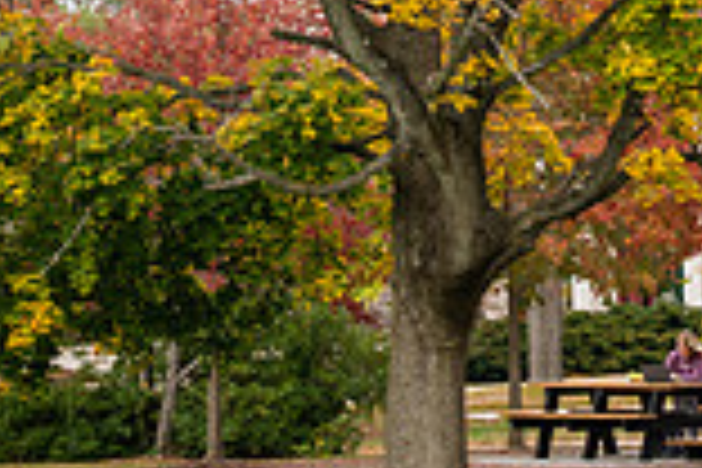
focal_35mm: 260
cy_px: -313
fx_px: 5070
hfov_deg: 7.9
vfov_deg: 5.2
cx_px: 526
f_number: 4
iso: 160
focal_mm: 70
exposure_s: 1/400
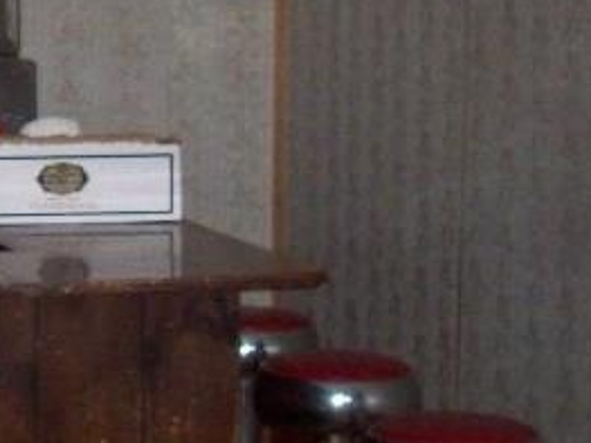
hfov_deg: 13.0
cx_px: -276
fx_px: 2457
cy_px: -7
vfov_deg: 10.2
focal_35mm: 144
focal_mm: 6.2
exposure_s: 1/45
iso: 200
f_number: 2.8
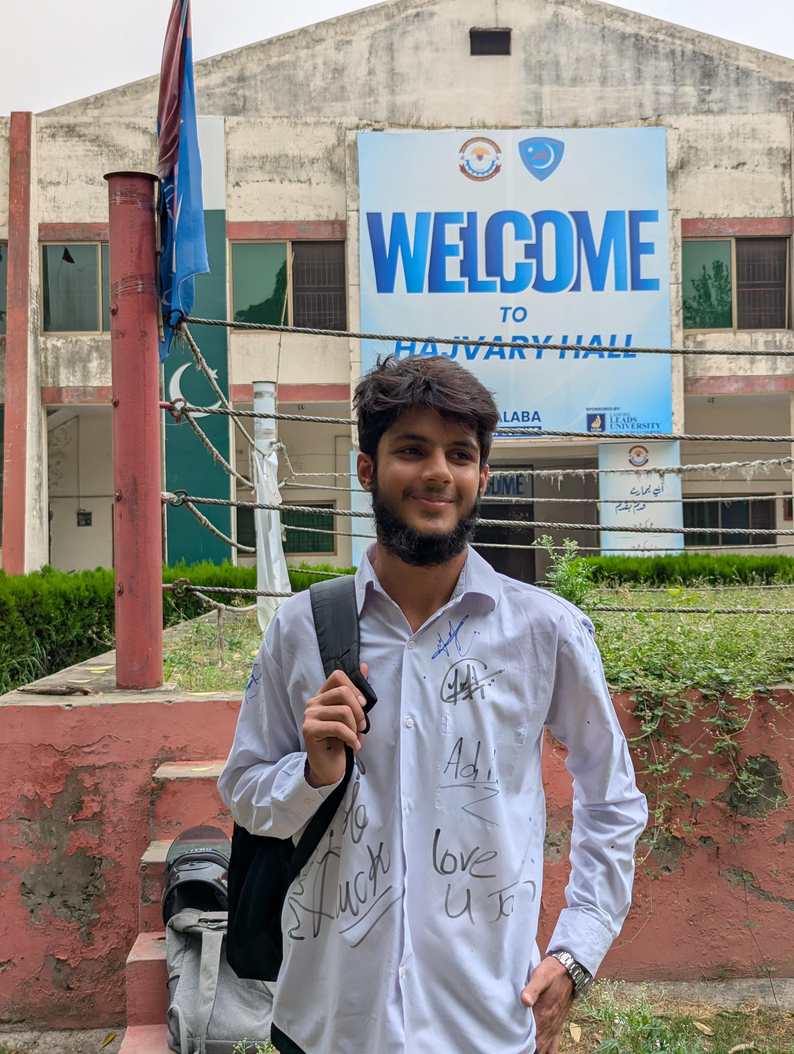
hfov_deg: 30.3
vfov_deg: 39.6
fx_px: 1464
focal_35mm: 48
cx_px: 397
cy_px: 527
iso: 37
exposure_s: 1/974
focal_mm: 6.81
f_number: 1.85
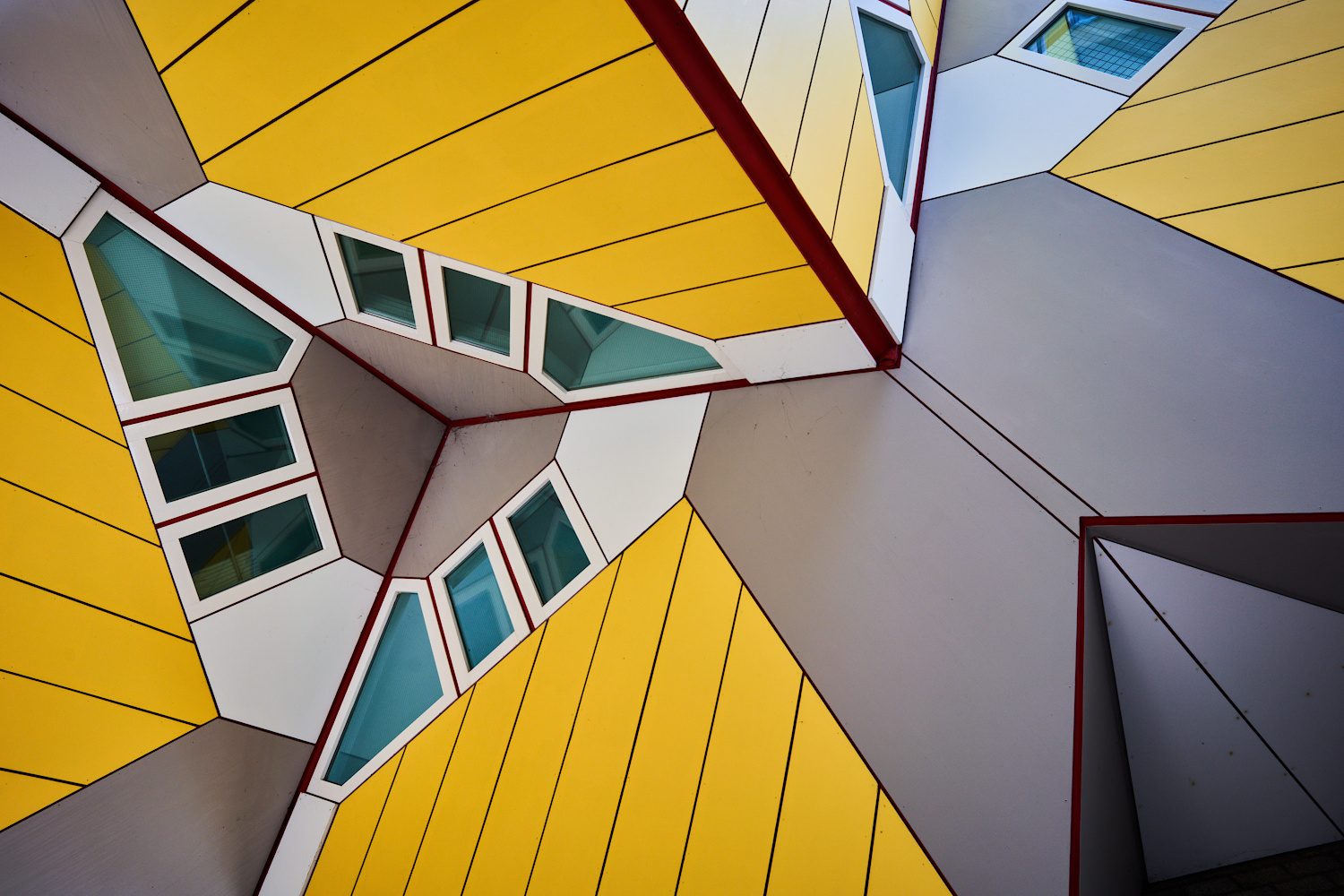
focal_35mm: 21
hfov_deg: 81.2
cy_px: 448
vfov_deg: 59.5
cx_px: 672
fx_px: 784
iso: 200
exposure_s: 1/30
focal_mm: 21
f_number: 8
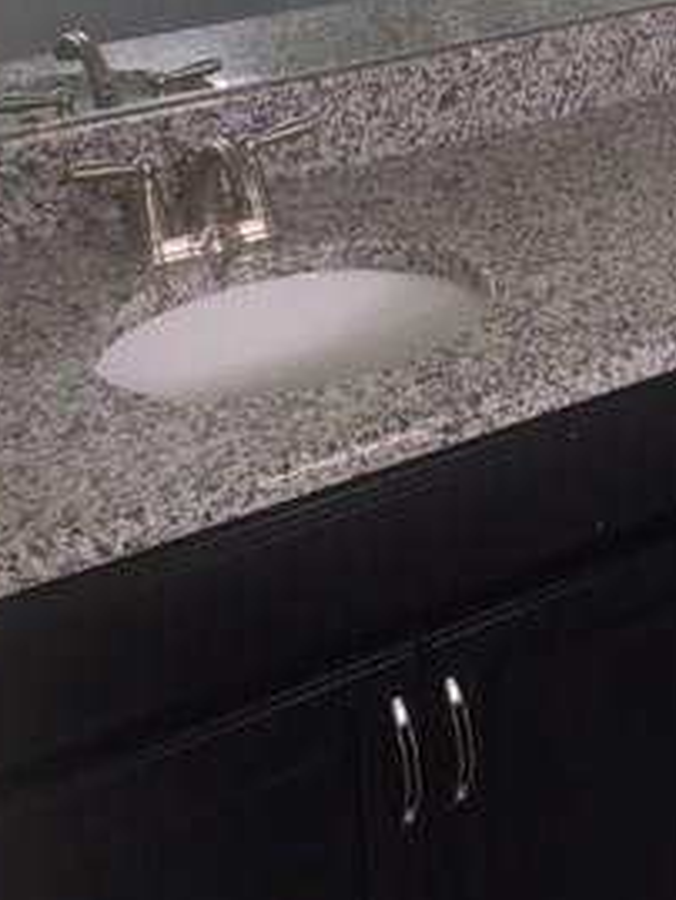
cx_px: 699
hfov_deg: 20.5
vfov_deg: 27.2
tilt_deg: -18.7
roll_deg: +0.3
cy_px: 94
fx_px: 1795
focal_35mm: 69
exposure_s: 1/30
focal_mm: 4.15
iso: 80
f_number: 2.2
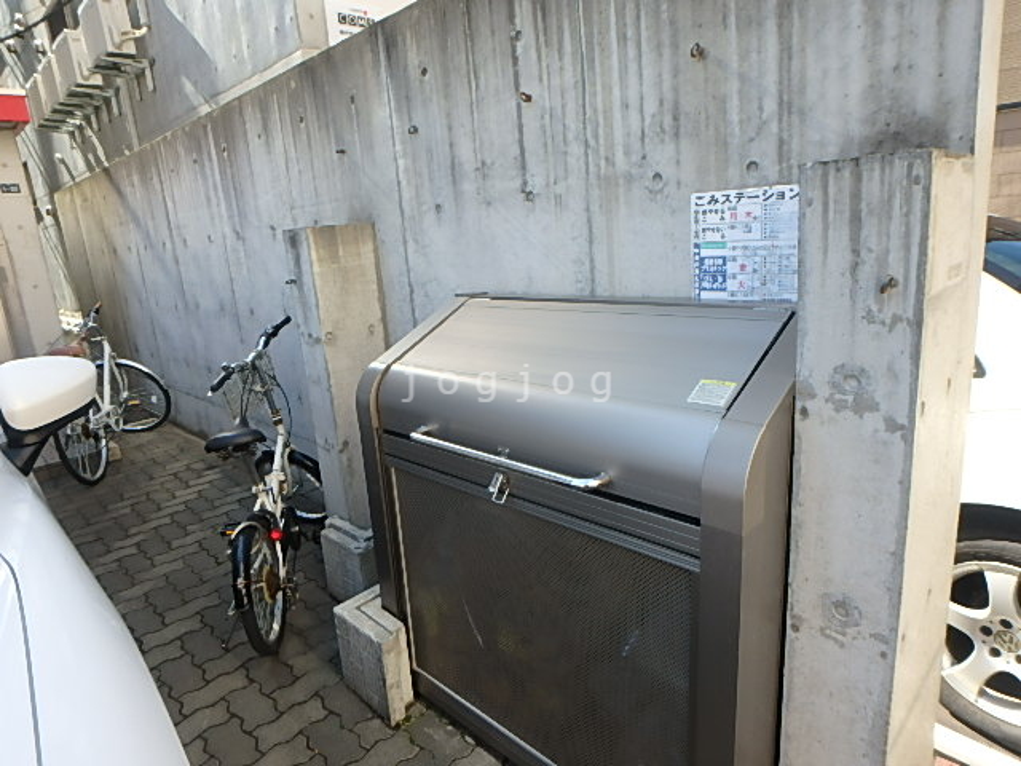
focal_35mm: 21
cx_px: 510
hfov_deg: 79.0
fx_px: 619
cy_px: 383
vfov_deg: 63.4
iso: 125
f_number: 3.5
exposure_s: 1/200
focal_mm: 3.7
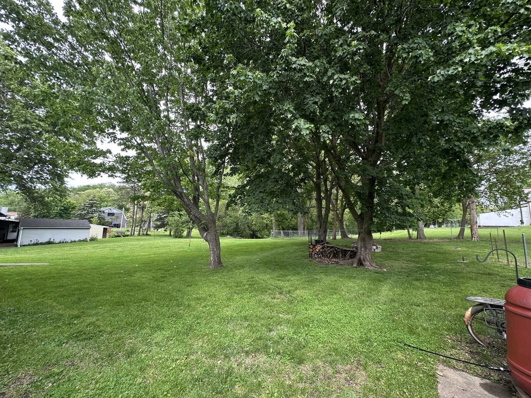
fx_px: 215
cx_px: 266
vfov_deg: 85.7
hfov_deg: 102.1
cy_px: 199
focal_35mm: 14
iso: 40
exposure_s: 1/161
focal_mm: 2.22
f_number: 2.2
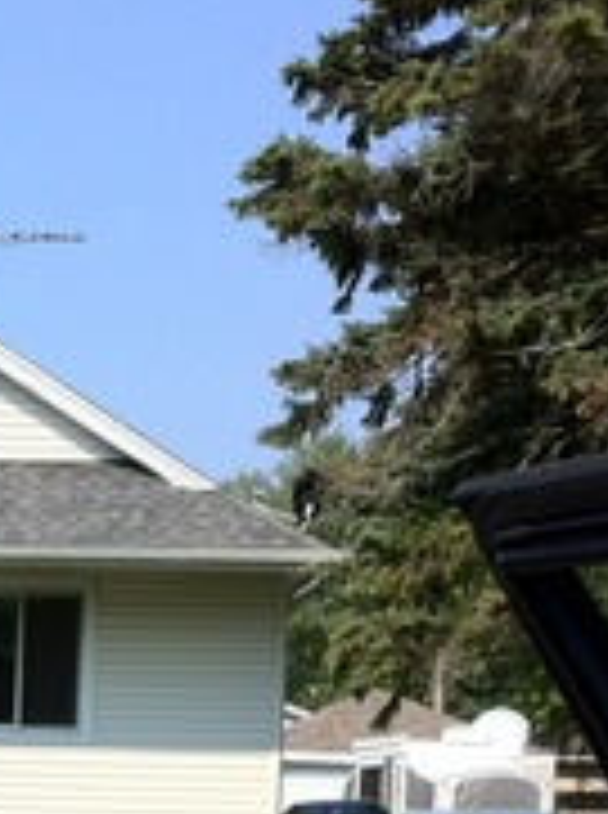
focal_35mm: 93
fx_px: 2186
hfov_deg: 15.3
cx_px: -124
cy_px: 854
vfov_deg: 20.3
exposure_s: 1/1676
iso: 80
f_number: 2.8
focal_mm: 3.85
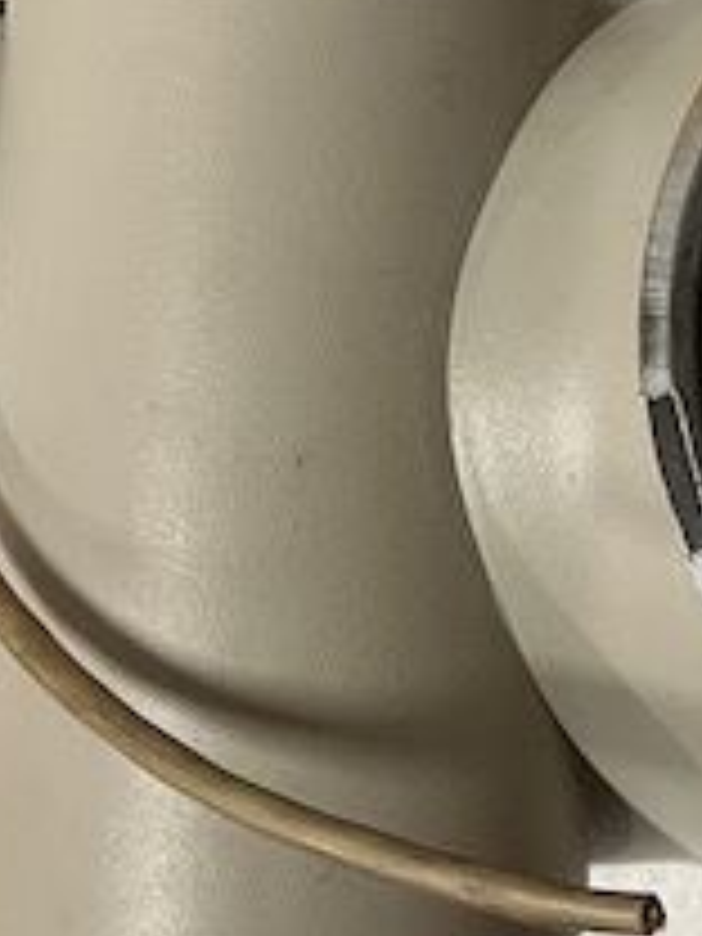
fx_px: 2163
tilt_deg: -77.1
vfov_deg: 24.1
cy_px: 220
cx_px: 1170
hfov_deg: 16.2
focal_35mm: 80
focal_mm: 5.7
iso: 200
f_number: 1.5
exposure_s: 1/50
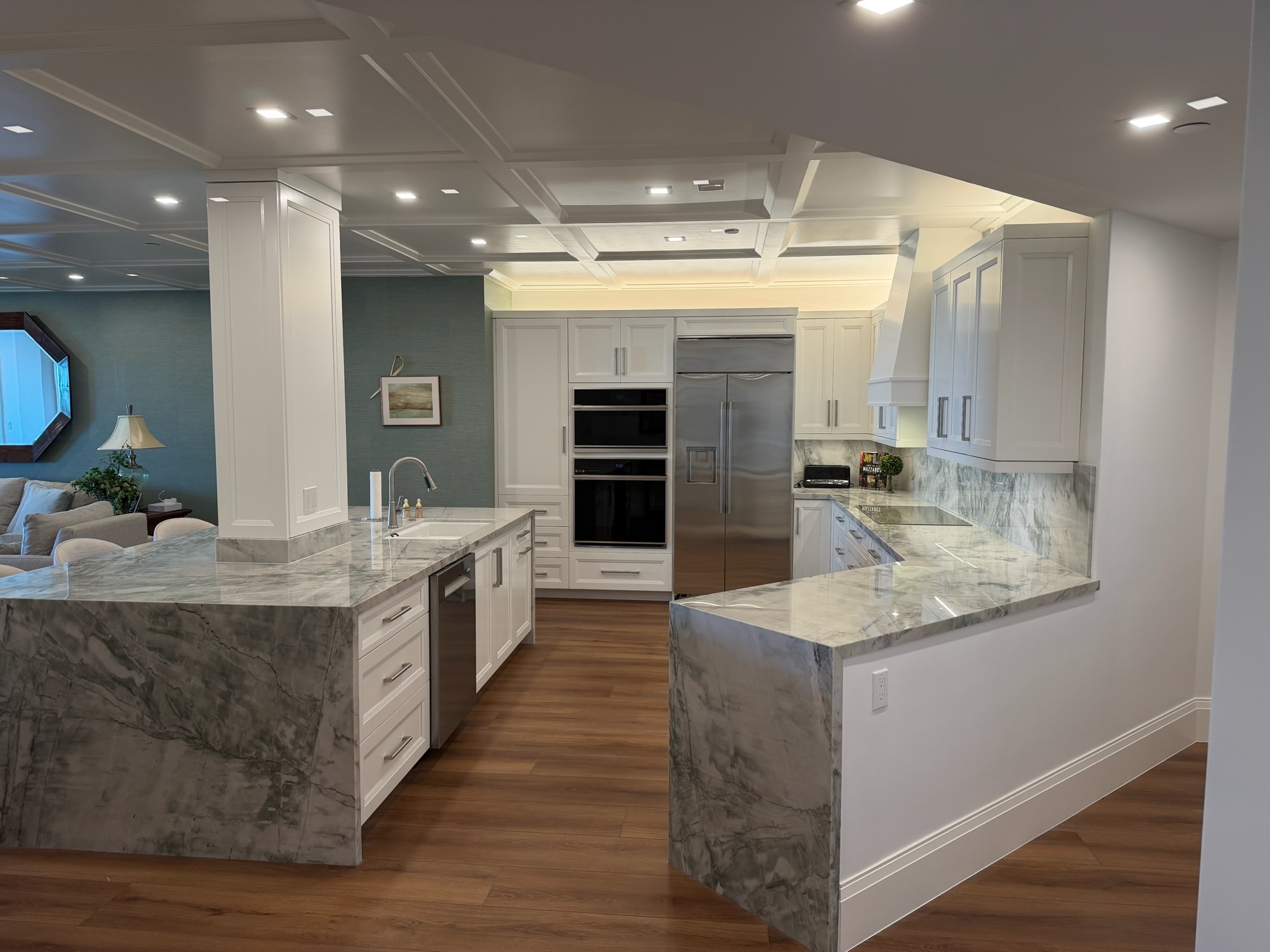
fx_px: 881
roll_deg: +0.2
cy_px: 476
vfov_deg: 56.8
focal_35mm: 24
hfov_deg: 71.6
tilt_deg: -4.9
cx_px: 635
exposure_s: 1/120
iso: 125
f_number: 1.78
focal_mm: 6.76
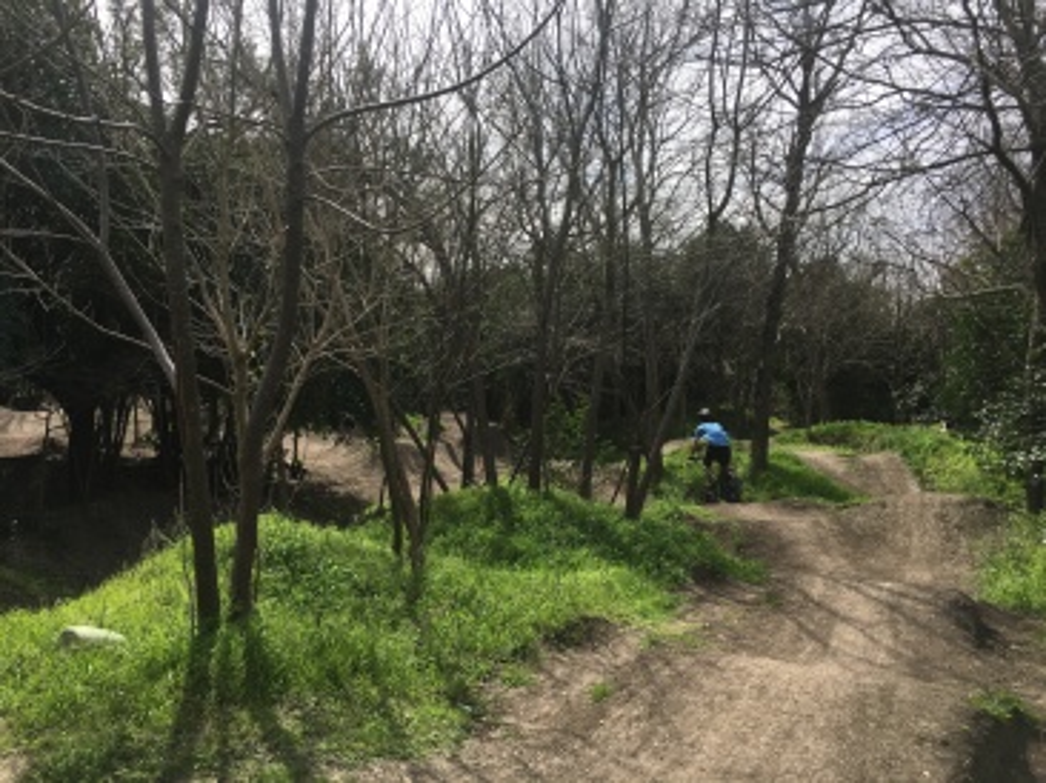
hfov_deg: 61.7
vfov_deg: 48.2
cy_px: 392
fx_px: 876
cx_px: 523
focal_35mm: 29
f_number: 2.2
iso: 25
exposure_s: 1/1221
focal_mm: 4.15
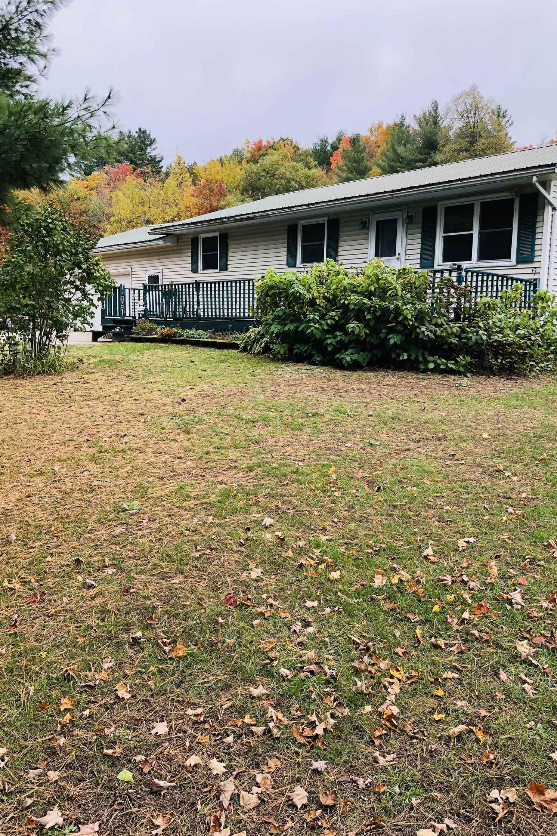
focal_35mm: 30
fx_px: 696
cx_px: 304
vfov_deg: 61.9
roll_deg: -1.6
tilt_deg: -6.9
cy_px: 424
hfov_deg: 43.6
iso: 20
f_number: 1.8
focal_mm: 4
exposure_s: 1/237
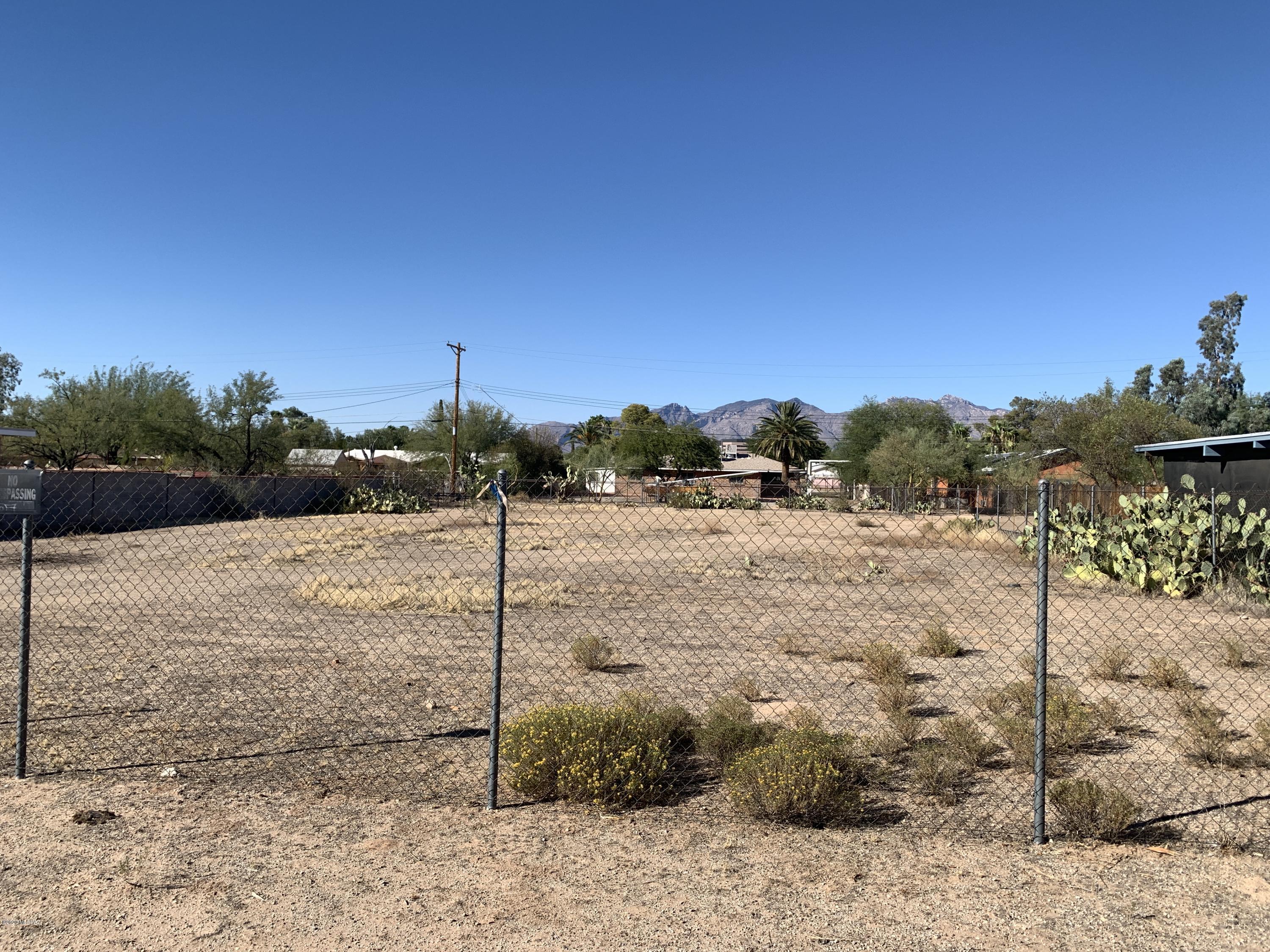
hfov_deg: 67.3
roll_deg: -1.0
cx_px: 635
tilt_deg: +0.3
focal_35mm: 26
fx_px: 954
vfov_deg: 53.1
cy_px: 476
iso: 25
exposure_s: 1/2681
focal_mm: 4.25
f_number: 1.8
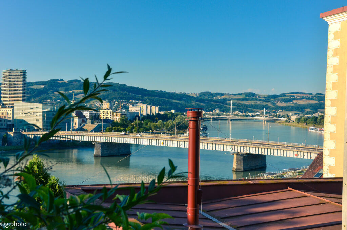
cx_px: 174
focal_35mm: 48
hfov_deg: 41.2
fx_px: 462
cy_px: 115
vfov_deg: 27.9
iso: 200
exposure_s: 1/500
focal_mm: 32
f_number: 8
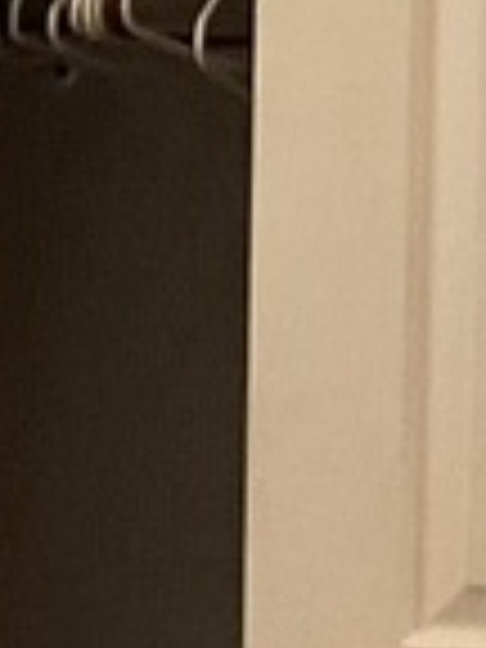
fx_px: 4062
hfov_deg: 6.1
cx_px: -1224
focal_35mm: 217
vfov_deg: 9.1
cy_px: 432
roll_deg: +1.4
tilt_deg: -3.4
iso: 160
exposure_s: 1/60
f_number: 1.8
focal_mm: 3
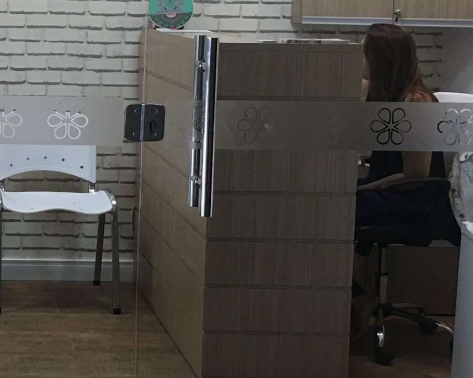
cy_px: 111
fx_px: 1134
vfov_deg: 18.9
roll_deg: -1.2
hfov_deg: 22.1
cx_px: -64
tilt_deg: -6.6
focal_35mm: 81
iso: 40
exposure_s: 1/30
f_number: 2.2
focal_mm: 4.15
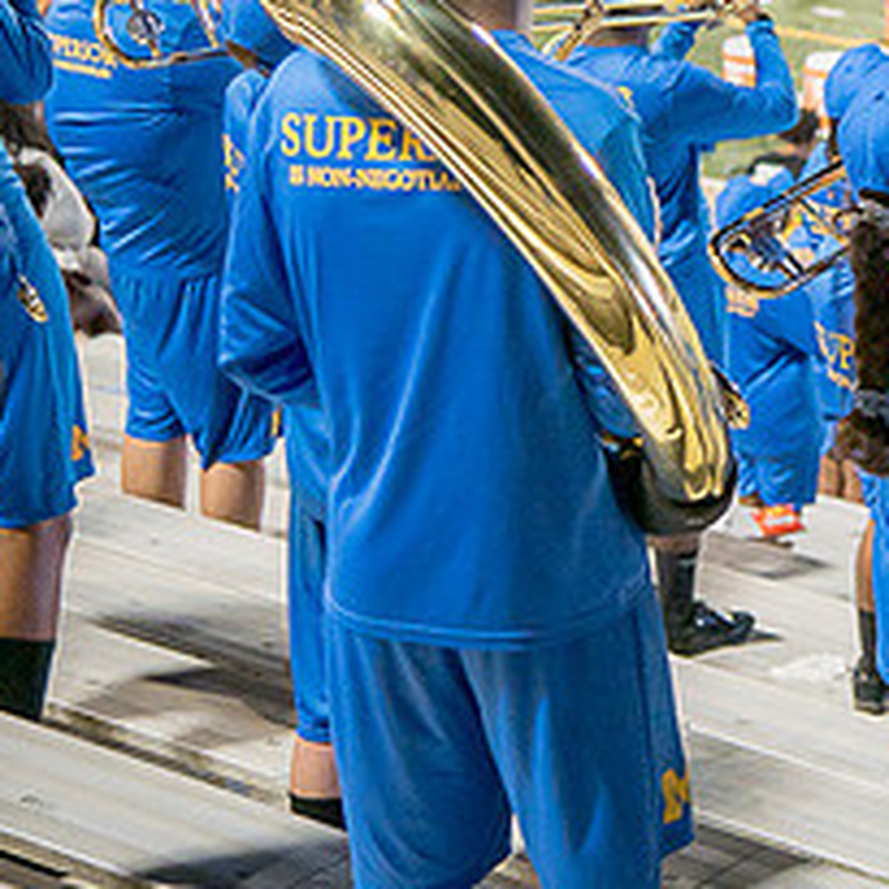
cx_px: 1028
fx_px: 4329
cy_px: 165
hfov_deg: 11.5
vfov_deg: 11.7
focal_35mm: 149
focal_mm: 62
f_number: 4
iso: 2000
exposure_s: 1/200
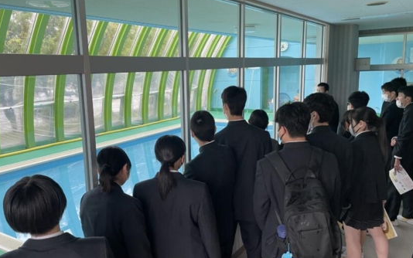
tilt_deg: -10.7
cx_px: 180
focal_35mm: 33
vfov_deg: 38.3
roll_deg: +2.3
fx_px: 372
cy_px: 143
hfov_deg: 57.9
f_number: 1.6
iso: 80
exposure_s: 1/50
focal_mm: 4.2
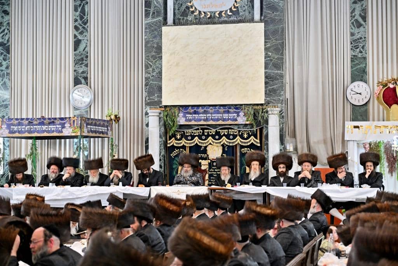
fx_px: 785
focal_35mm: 71
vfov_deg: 19.2
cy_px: 133
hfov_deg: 28.4
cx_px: 199
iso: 800
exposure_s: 1/320
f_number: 4
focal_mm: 71
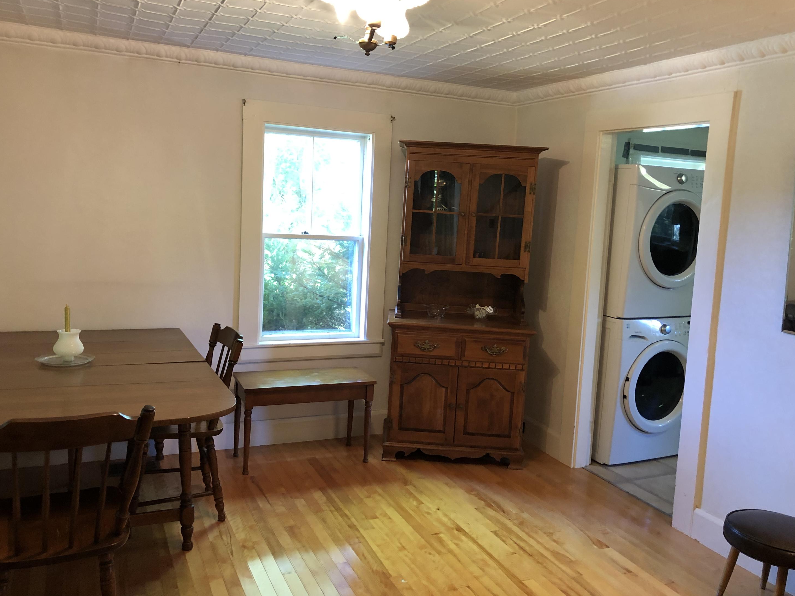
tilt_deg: -6.1
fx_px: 666
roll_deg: -2.2
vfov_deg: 48.2
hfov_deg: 61.7
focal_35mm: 29
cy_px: 288
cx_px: 388
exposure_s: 1/15
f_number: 1.8
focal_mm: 3.99
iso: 50
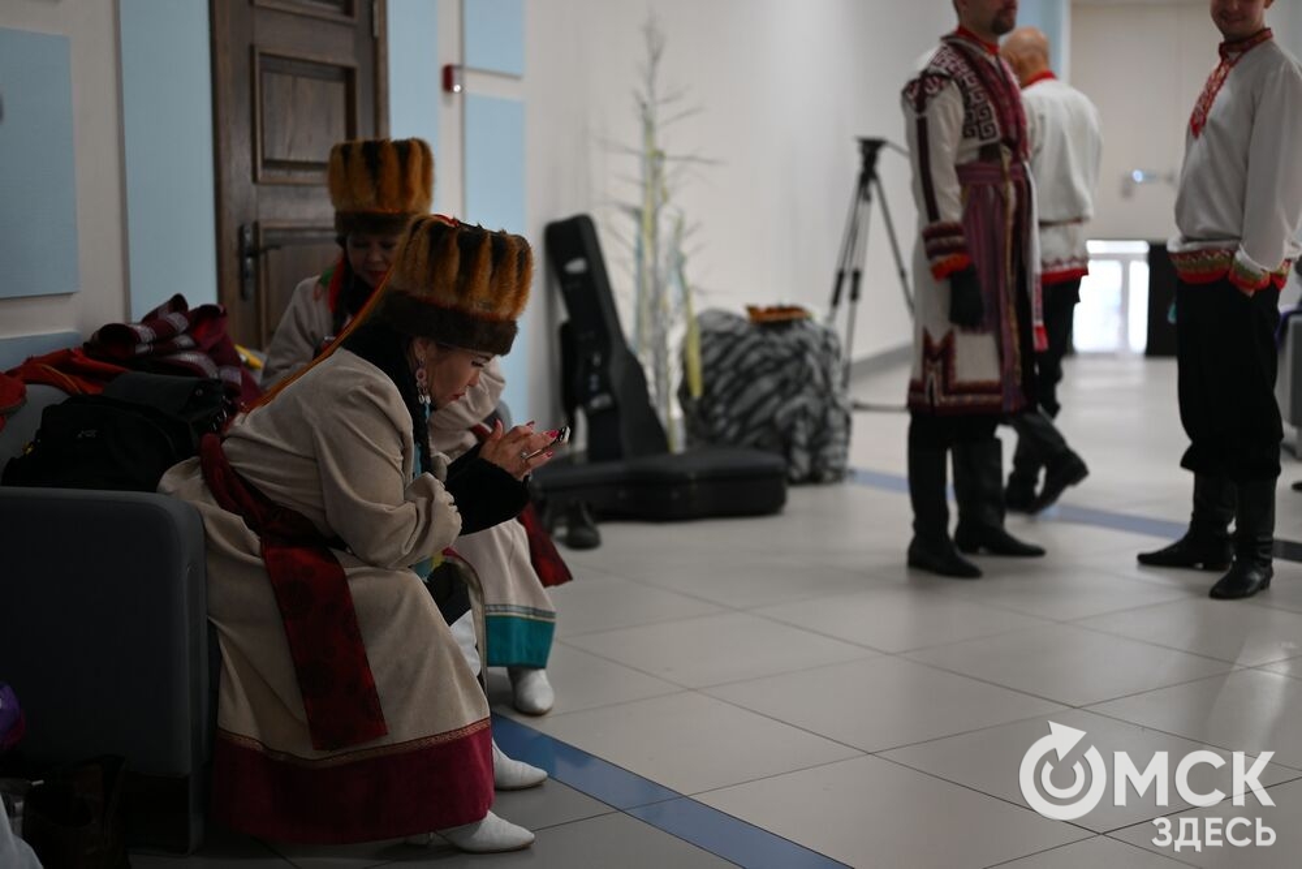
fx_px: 1808
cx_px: 651
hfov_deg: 39.6
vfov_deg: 27.0
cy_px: 434
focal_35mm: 50
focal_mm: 50
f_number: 1.8
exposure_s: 1/200
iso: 320
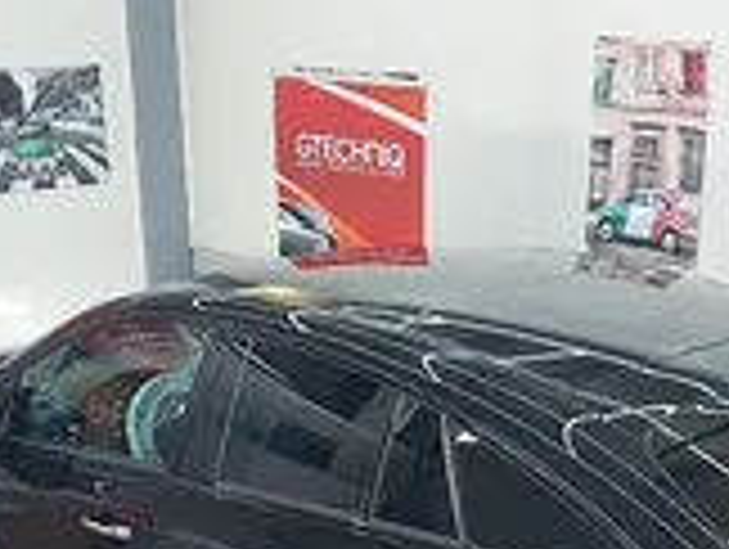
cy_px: 590
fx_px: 1497
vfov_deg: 19.9
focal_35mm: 71
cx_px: 482
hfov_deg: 27.2
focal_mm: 5.23
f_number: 1.8
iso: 80
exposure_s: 1/50
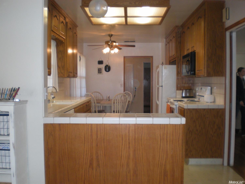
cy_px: 92
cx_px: 122
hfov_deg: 49.0
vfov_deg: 37.7
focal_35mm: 38
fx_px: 269
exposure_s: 1/30
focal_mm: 6.3
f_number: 3.1
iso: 147
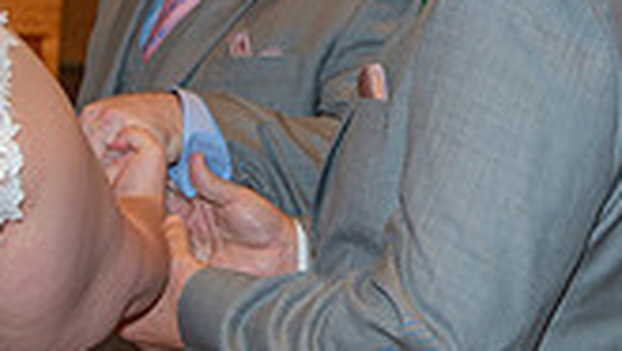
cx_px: 475
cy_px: 11
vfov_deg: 8.6
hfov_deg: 15.3
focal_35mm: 140
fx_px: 2310
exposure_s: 1/100
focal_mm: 38
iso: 640
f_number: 5
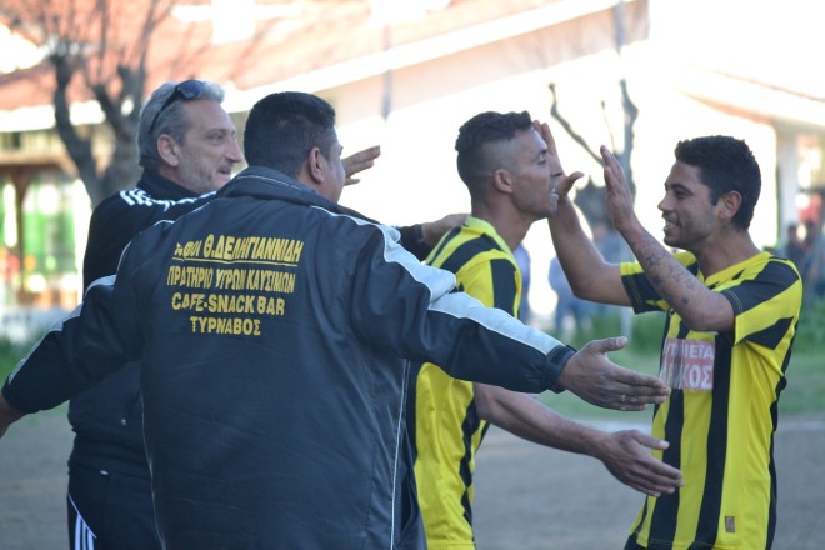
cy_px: 275
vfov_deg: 6.8
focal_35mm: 202
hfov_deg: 10.2
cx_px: 412
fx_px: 4640
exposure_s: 1/500
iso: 900
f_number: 5
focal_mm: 135
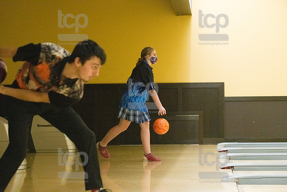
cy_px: 96
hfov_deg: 21.5
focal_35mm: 95
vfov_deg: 14.4
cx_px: 144
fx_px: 758
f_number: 4.5
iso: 10000
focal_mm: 95
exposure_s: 1/1000
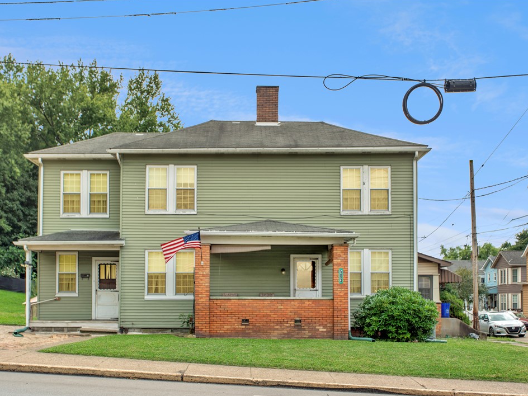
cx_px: 249
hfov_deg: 44.8
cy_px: 200
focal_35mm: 42
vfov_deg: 34.3
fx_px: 641
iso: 64
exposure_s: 1/125
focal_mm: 38
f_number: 4
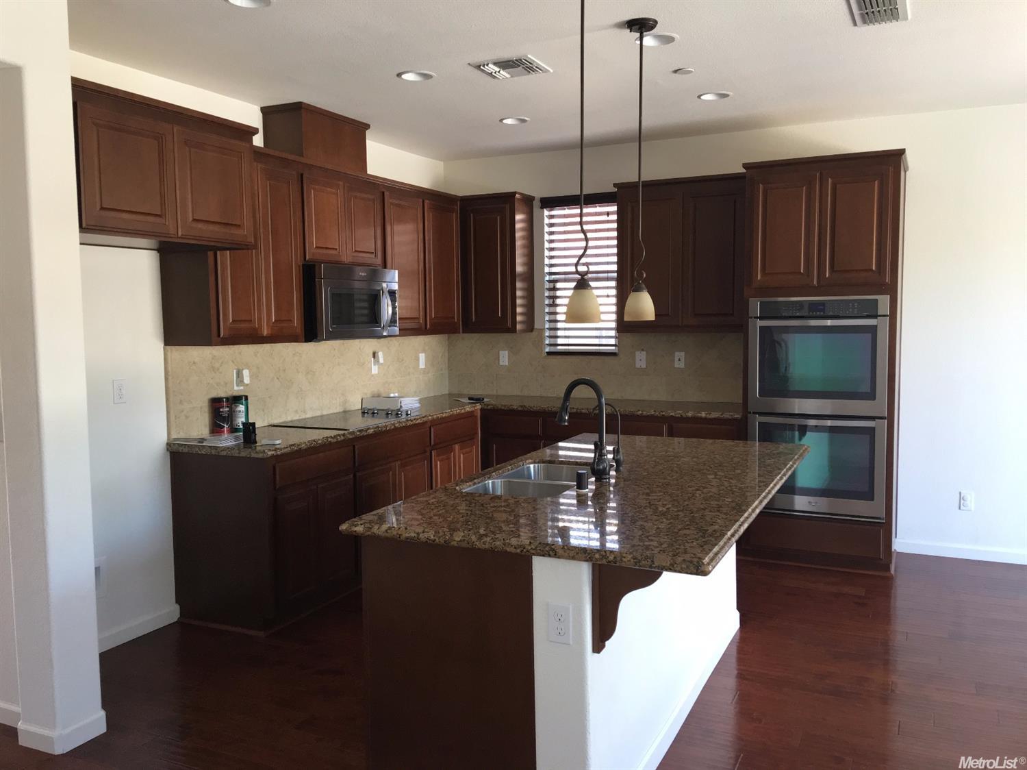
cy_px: 385
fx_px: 860
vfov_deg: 48.2
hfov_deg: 61.7
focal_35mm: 29
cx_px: 514
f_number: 2.2
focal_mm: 4.15
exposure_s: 1/30
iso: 80
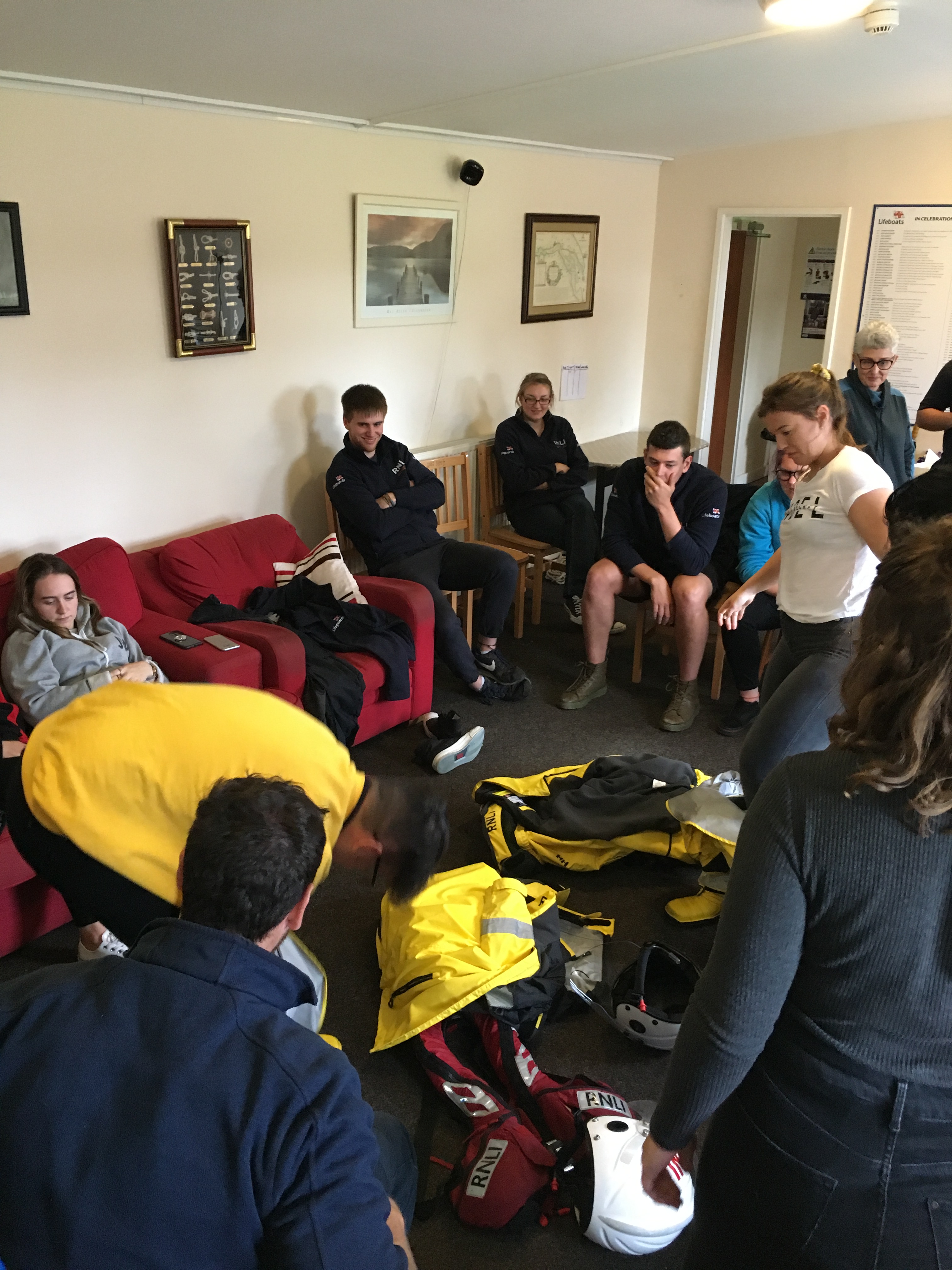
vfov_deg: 61.7
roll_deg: -1.2
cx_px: 476
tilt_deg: -19.7
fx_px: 1063
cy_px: 635
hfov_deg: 48.2
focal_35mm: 29
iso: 200
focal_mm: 4.15
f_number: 2.2
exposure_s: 1/17
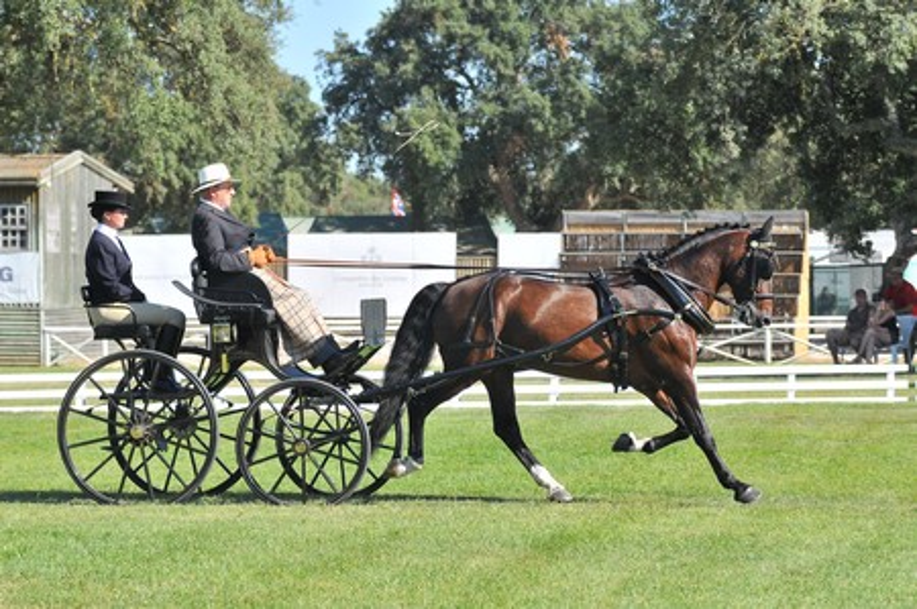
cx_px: 458
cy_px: 304
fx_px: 4275
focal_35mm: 168
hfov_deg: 12.2
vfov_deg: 8.2
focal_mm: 112
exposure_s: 1/800
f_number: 5
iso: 320
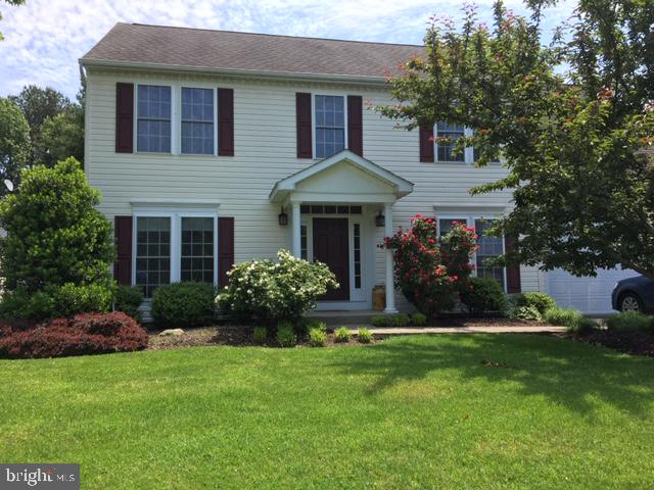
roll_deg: +0.9
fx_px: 548
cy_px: 245
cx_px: 327
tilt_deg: +4.8
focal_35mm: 29
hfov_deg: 61.7
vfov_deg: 48.2
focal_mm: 4.15
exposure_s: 1/705
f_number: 2.2
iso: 25
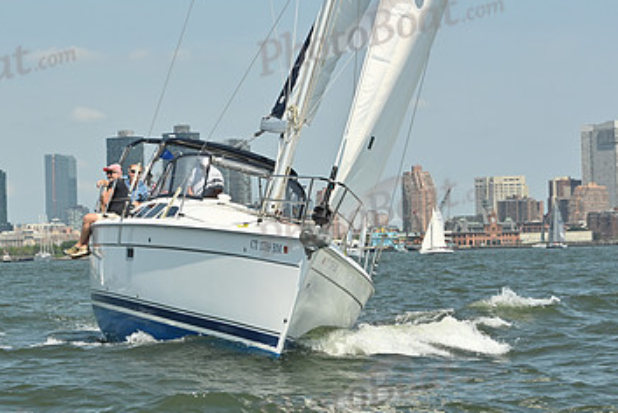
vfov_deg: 10.7
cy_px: 146
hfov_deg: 15.9
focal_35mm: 128
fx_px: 2199
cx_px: 168
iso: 320
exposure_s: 1/1250
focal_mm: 78
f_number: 9
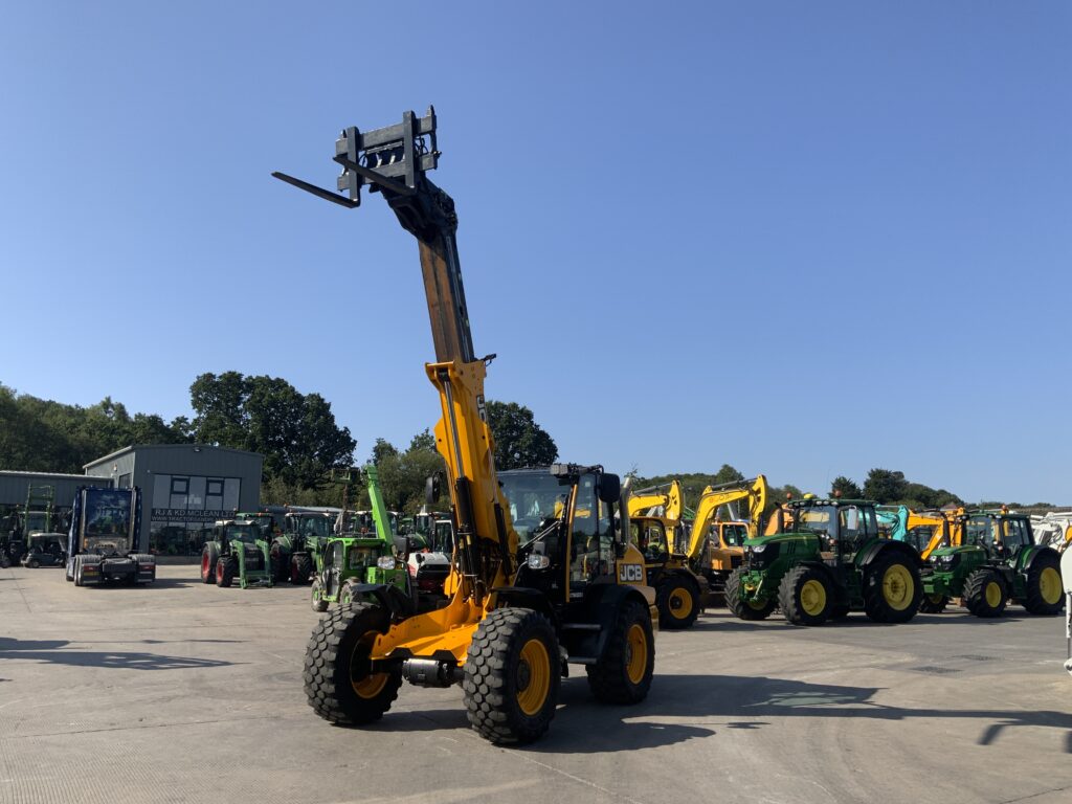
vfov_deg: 48.2
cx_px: 536
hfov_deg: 61.7
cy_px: 402
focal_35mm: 29
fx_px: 898
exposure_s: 1/1786
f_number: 1.8
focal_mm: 3
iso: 16
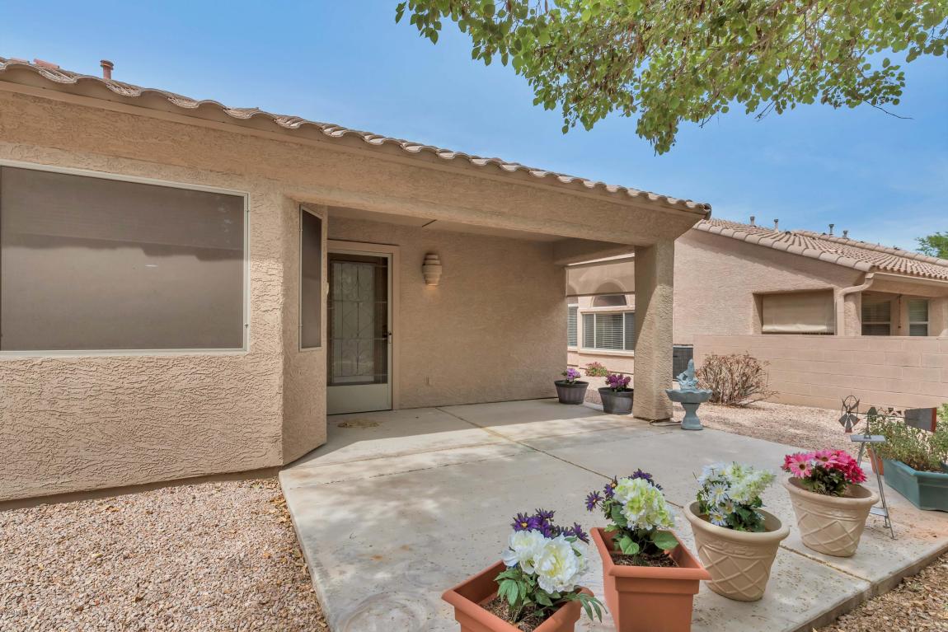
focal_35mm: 17
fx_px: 448
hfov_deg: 93.3
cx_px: 474
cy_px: 316
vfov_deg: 70.5
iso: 400
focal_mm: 17
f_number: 10
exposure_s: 1/400
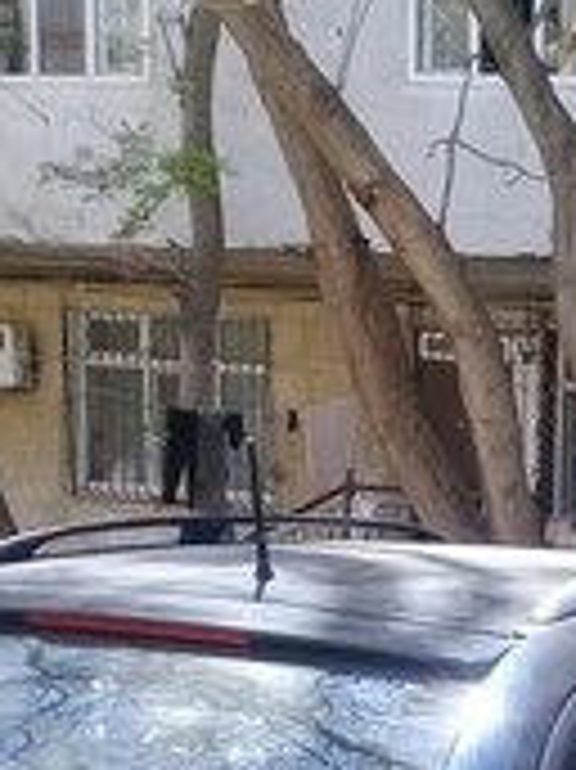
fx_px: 1999
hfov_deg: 15.3
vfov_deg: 19.4
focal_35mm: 90
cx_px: 824
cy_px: 1099
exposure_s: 1/212
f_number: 2.2
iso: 50
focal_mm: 3.3
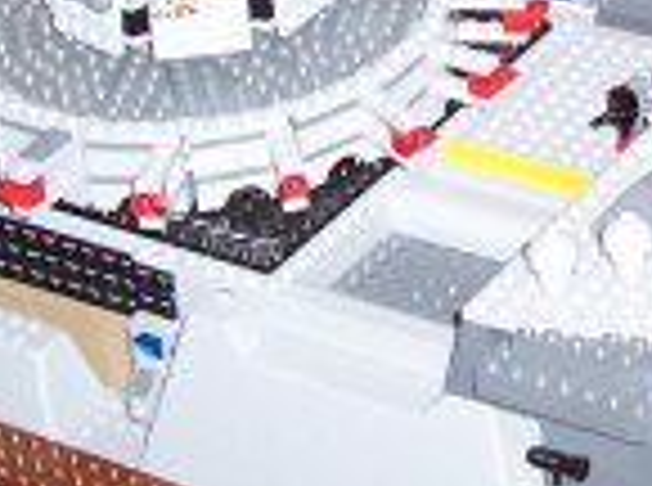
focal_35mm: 156
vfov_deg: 9.2
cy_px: -281
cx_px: 701
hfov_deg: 12.5
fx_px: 2931
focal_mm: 5.6
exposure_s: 1/60
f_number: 2.8
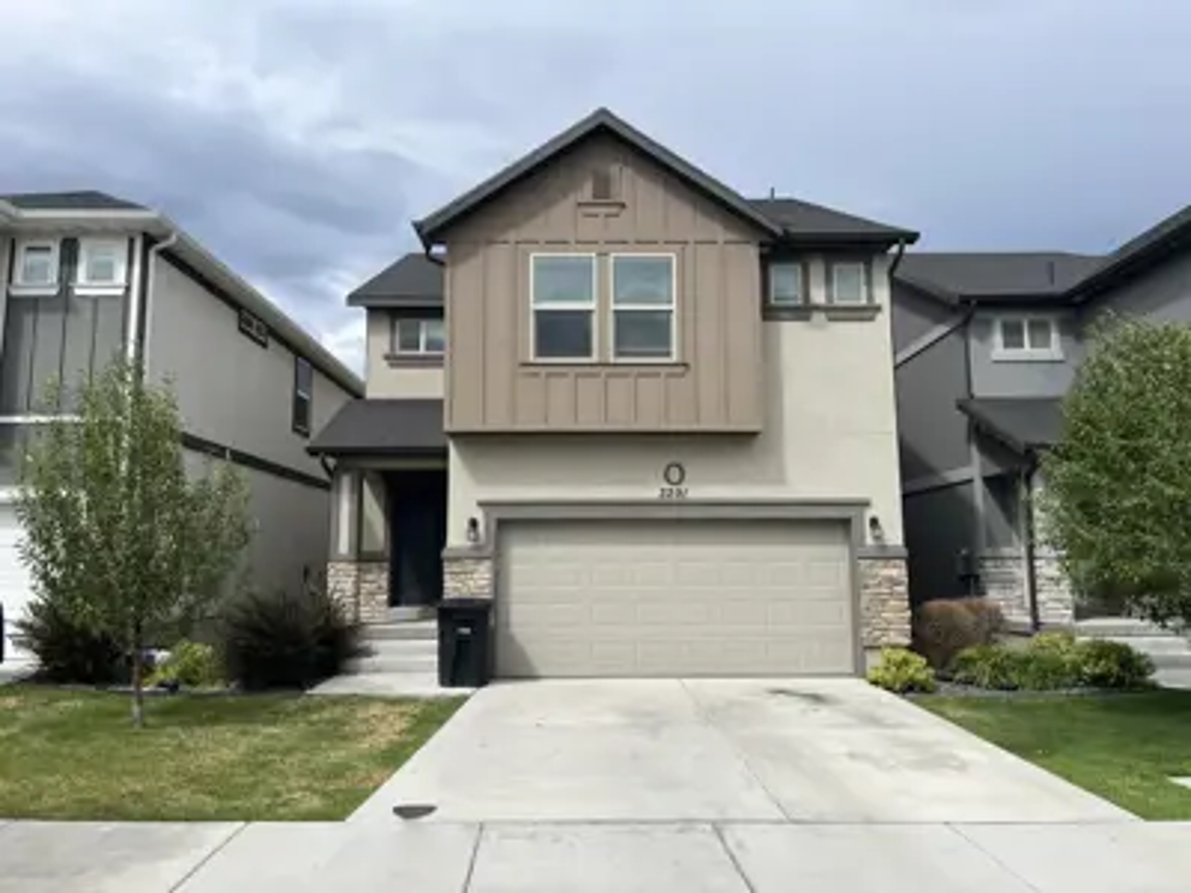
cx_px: 596
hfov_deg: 67.3
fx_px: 895
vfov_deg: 53.1
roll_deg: -0.2
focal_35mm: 26
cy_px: 446
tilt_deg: +8.4
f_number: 1.6
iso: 50
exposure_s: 1/4310
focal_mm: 5.1
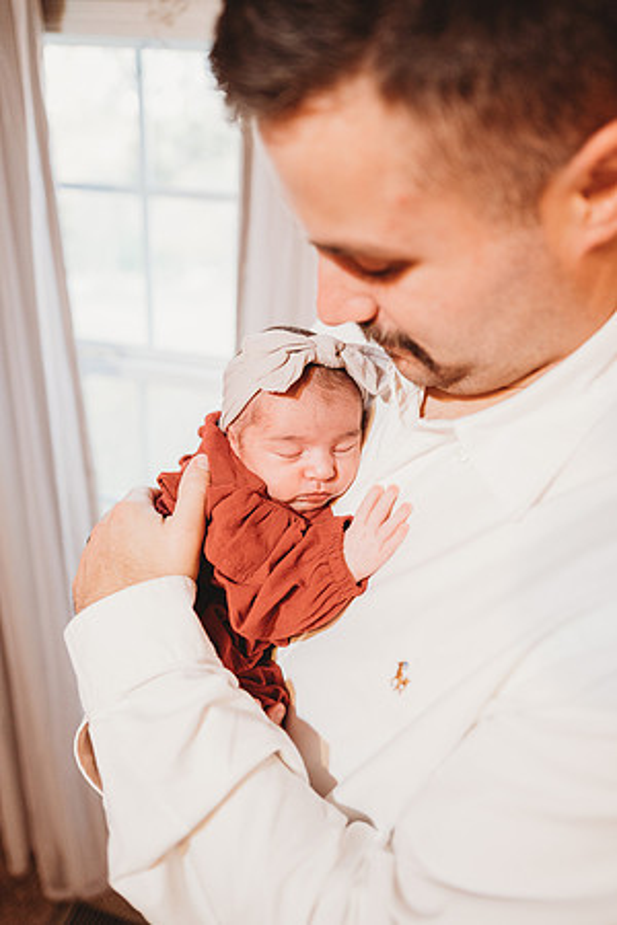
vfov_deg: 73.7
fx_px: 617
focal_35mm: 24
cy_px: 462
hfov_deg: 53.1
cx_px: 308
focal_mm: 24
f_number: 1.8
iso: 1600
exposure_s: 1/160
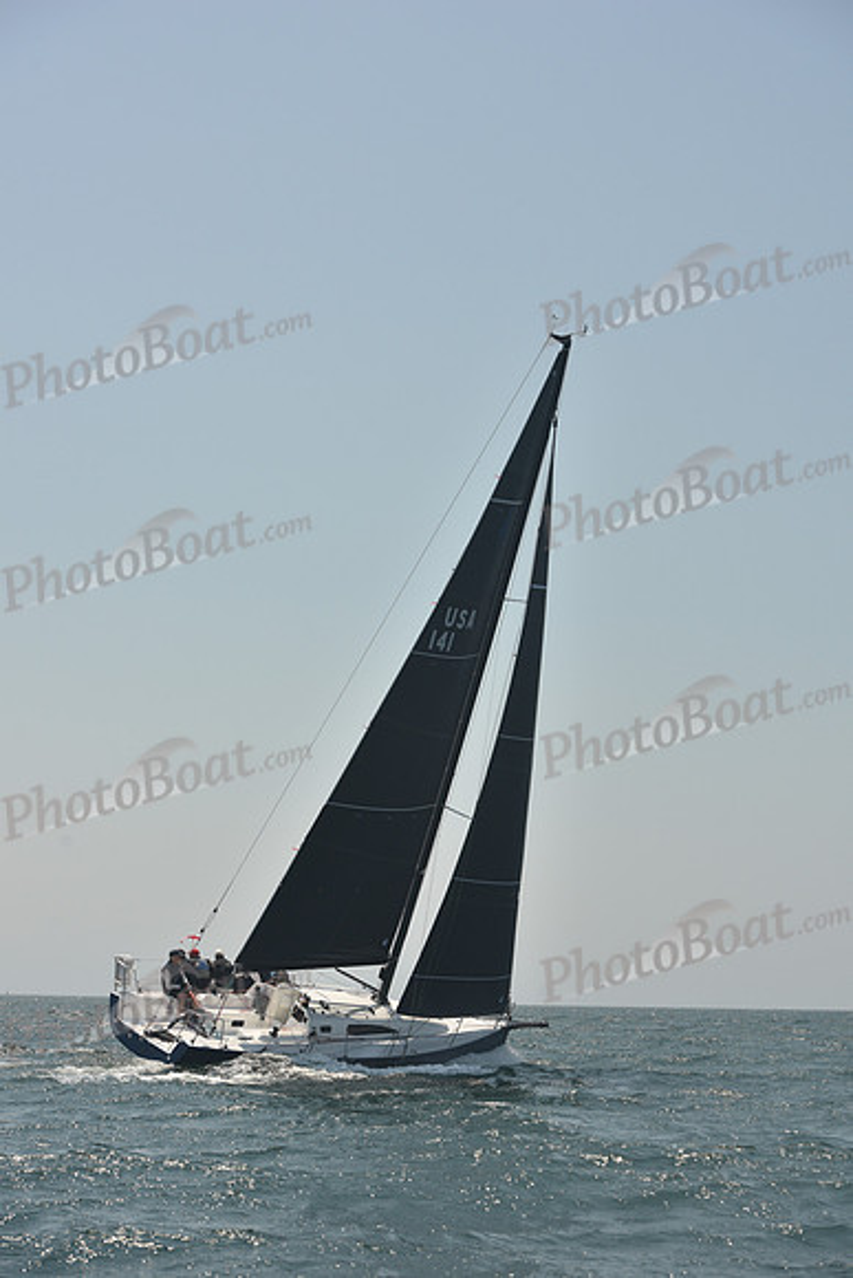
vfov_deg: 28.8
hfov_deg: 19.5
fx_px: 2486
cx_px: 426
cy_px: 639
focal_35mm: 70
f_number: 7.1
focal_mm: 70
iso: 250
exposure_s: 1/640
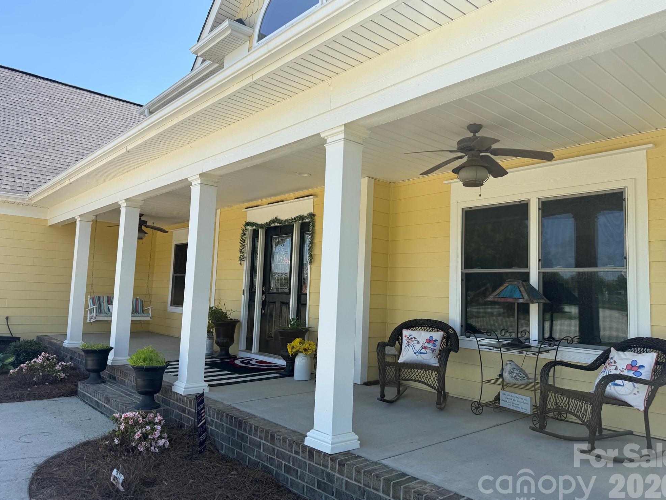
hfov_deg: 69.4
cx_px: 335
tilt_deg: +6.9
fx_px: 481
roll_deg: -2.7
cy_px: 250
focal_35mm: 25
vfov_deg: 54.9
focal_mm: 6.76
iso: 80
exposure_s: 1/1812
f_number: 1.78
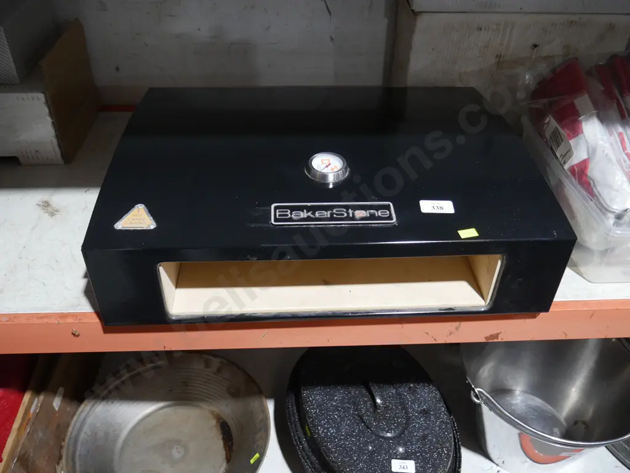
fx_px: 546
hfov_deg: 60.0
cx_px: 315
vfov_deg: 46.8
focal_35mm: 30
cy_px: 236
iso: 640
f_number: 3.6
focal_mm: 15
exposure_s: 1/60
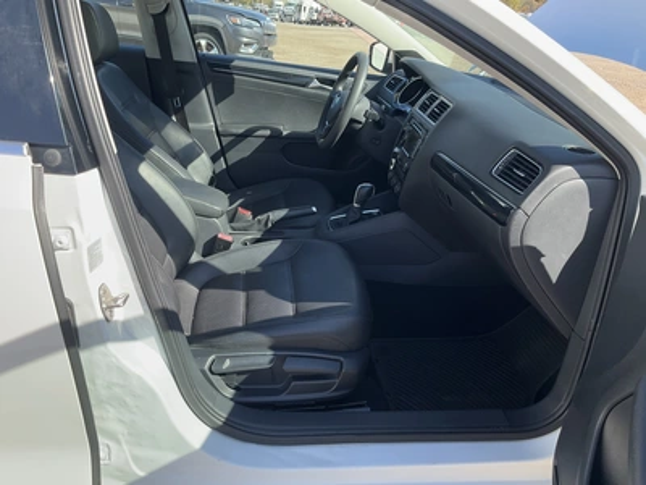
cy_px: 242
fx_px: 541
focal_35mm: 29
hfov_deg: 61.7
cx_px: 323
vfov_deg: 48.2
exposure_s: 1/504
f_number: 1.8
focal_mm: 3
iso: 25
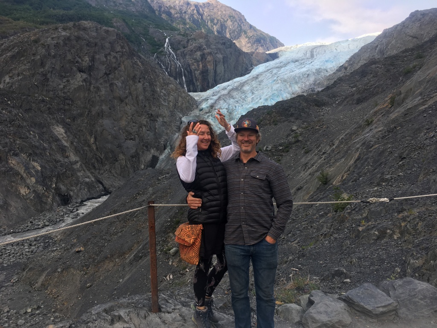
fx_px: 366
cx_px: 218
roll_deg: +1.7
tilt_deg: -3.5
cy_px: 164
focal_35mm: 29
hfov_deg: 61.7
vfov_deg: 48.2
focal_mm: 4.15
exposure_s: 1/553
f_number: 2.2
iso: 25
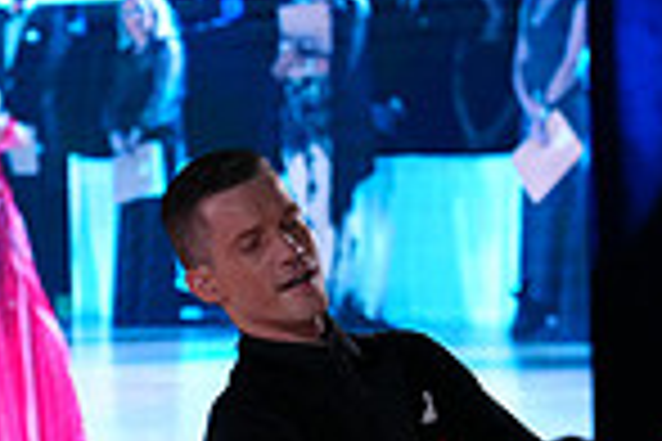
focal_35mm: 390
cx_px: 333
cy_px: 673
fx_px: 7171
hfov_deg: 5.3
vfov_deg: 3.5
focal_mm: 99
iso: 2500
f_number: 4
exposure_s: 1/400
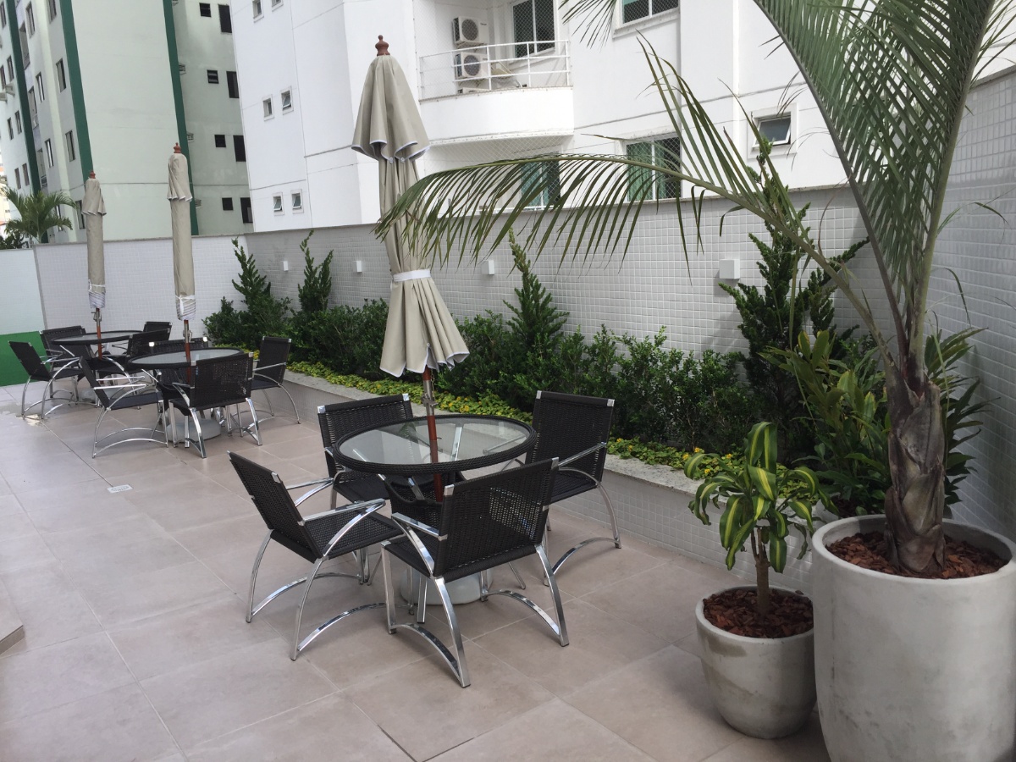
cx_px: 508
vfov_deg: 48.2
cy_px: 381
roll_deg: +2.1
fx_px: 851
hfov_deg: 61.7
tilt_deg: -8.6
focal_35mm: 29
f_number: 2.2
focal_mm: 4.15
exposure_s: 1/694
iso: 32
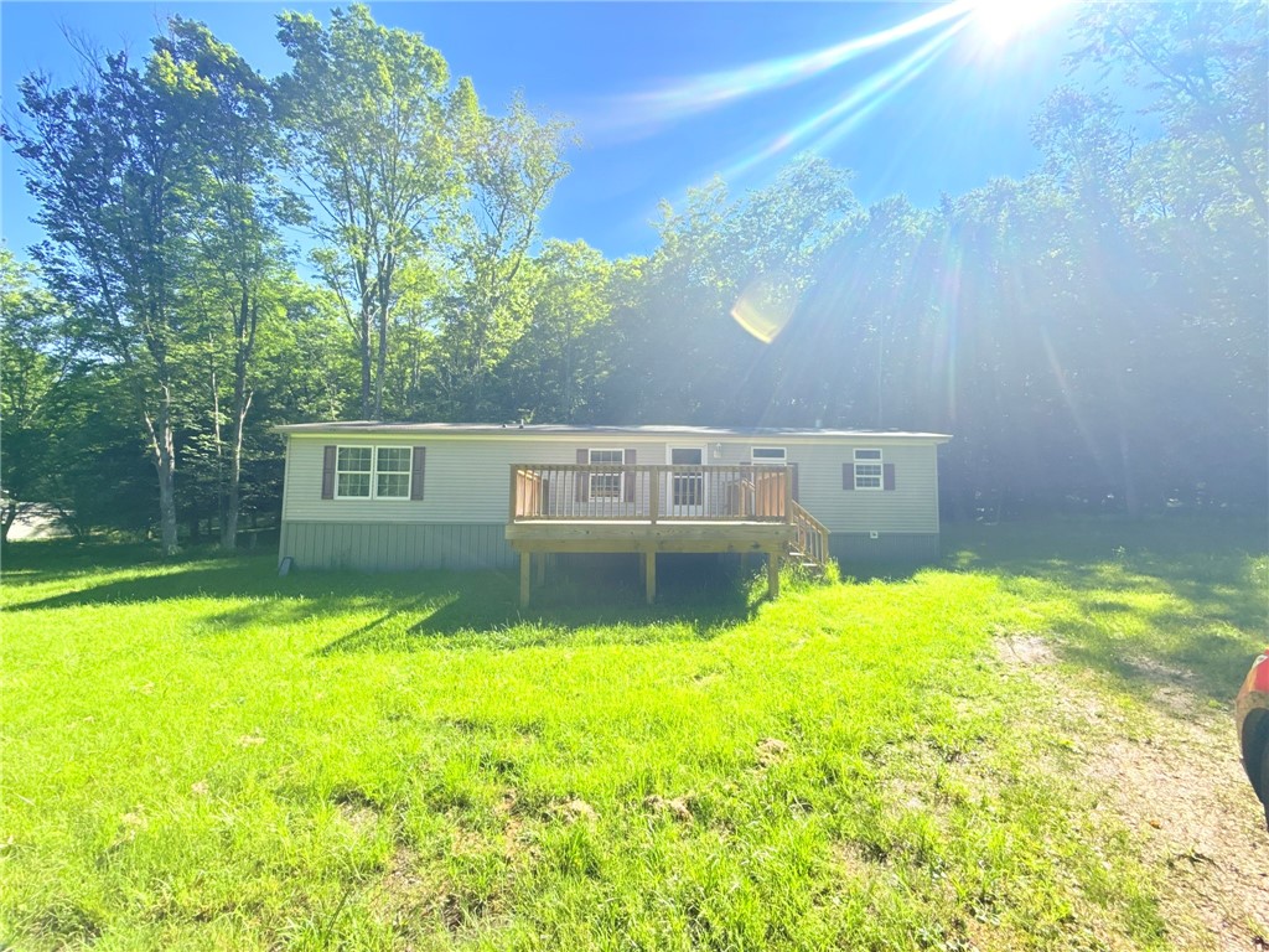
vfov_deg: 85.7
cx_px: 634
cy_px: 476
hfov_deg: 102.1
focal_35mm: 14
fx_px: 513
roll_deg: -1.0
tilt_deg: +5.8
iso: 50
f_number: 2.2
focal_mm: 2.22
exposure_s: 1/602
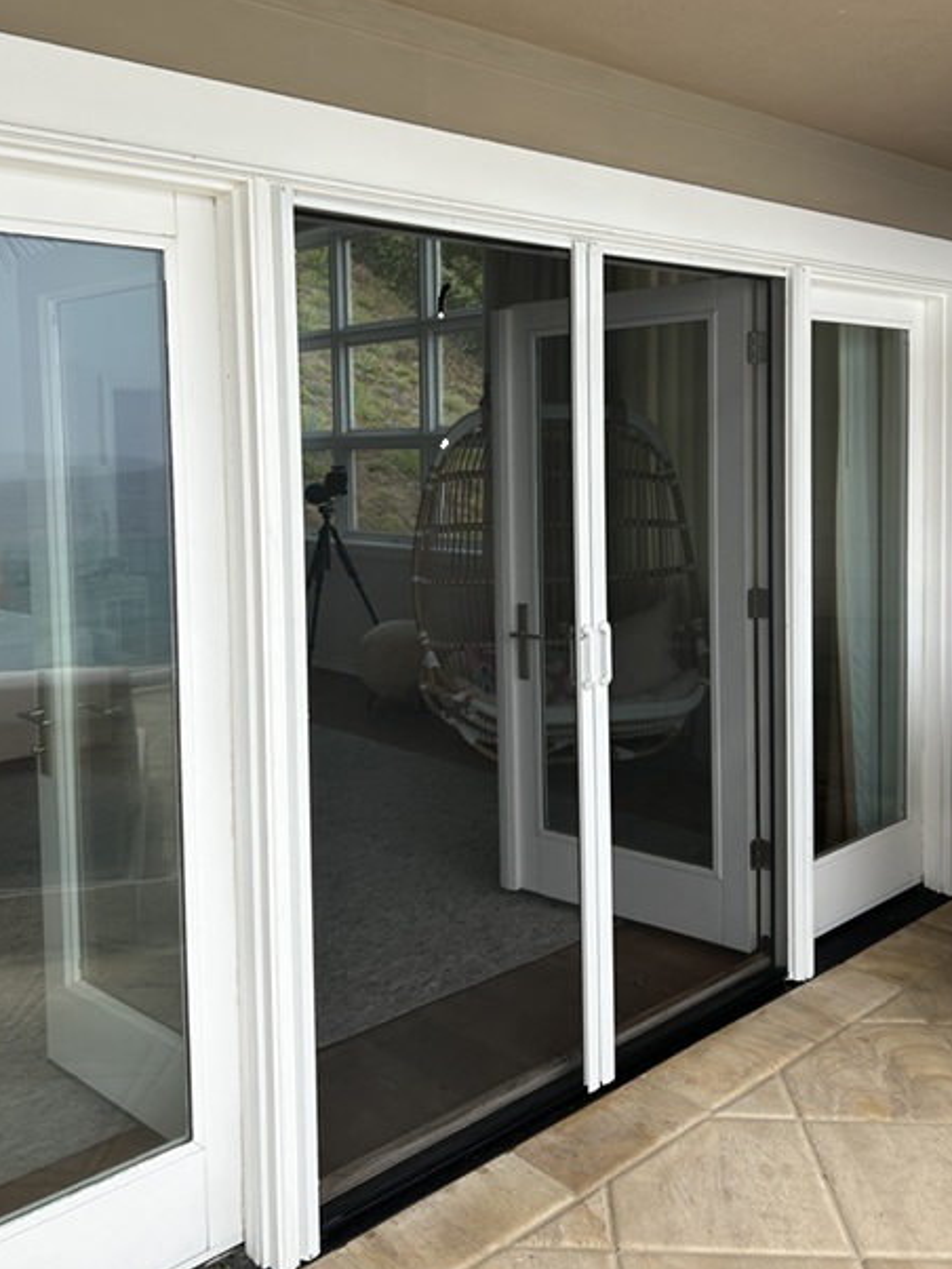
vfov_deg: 56.5
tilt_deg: -2.0
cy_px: 522
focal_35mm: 32
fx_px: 1173
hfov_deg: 44.2
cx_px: 444
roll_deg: +2.3
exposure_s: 1/2457
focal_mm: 5.7
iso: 50
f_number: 1.5
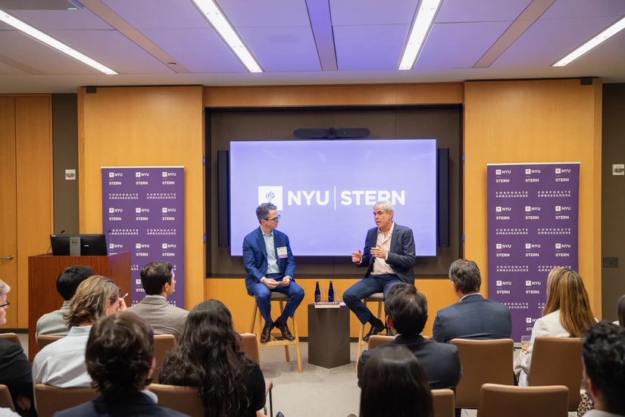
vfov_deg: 37.2
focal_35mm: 36
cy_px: 208
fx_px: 620
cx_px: 312
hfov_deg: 53.5
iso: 2000
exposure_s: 1/125
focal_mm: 35.7
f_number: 3.5
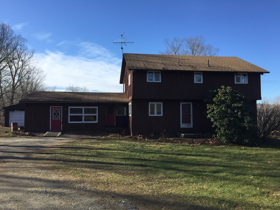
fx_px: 235
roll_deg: -0.1
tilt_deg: +4.0
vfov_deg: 48.2
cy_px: 105
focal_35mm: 29
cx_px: 140
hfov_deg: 61.7
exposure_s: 1/1236
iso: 32
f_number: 2.2
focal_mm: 4.15
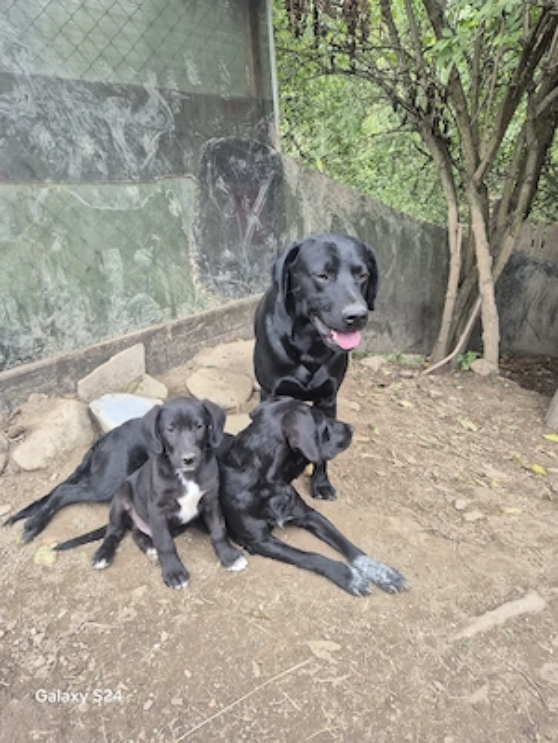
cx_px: 279
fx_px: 494
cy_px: 372
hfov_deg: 58.9
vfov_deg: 73.9
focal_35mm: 23
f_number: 1.8
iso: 64
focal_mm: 5.4
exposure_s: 1/180
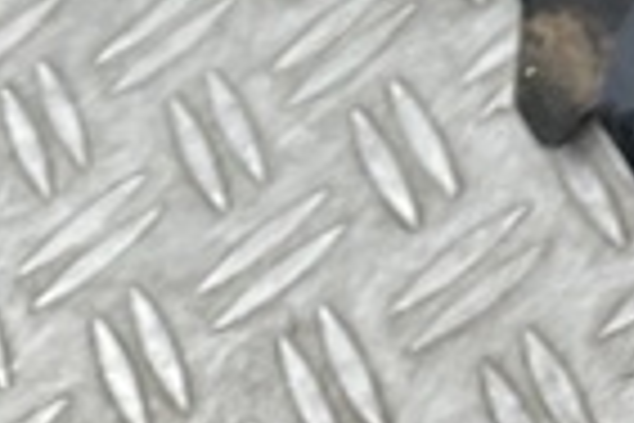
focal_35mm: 215
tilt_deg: -37.7
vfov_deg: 6.0
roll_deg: +40.4
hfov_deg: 9.5
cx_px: 94
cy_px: -788
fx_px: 3786
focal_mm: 3
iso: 50
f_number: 1.8
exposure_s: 1/120
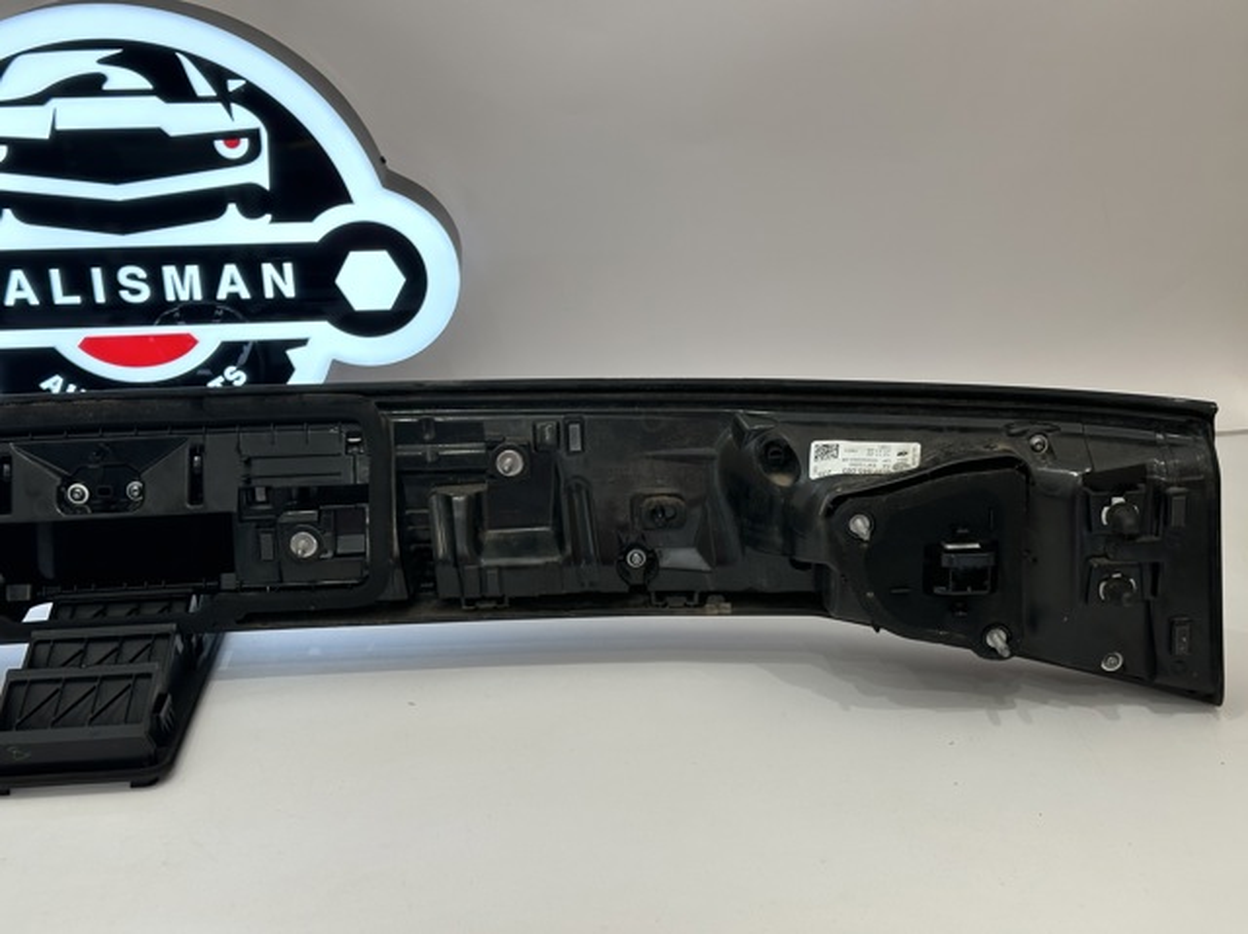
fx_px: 1729
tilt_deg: -20.0
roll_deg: +2.3
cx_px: 624
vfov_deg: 30.2
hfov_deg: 39.7
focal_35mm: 48
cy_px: 467
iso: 80
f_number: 1.78
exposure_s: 1/112
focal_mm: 6.86
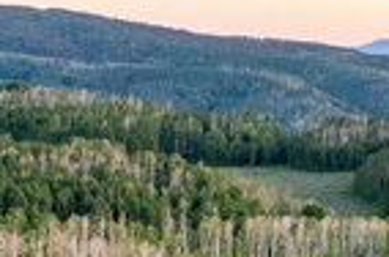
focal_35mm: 159
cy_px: 454
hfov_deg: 12.9
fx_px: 1714
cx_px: 110
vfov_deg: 8.3
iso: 100
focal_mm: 8.38
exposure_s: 1/50
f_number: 2.8
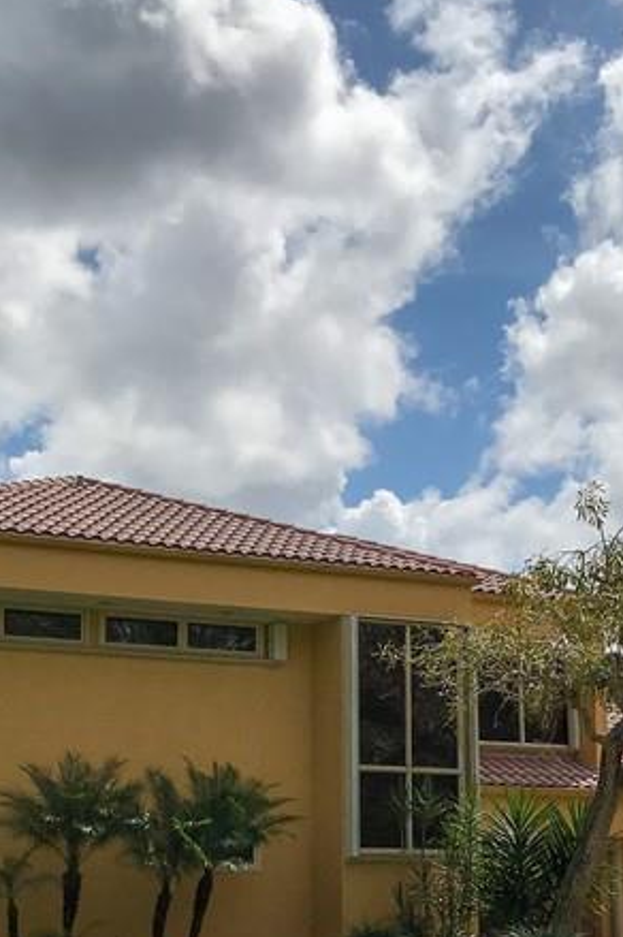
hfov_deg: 19.9
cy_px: 625
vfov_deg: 29.5
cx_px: 405
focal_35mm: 68
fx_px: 1768
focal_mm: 3.99
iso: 25
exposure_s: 1/7407
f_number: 1.8
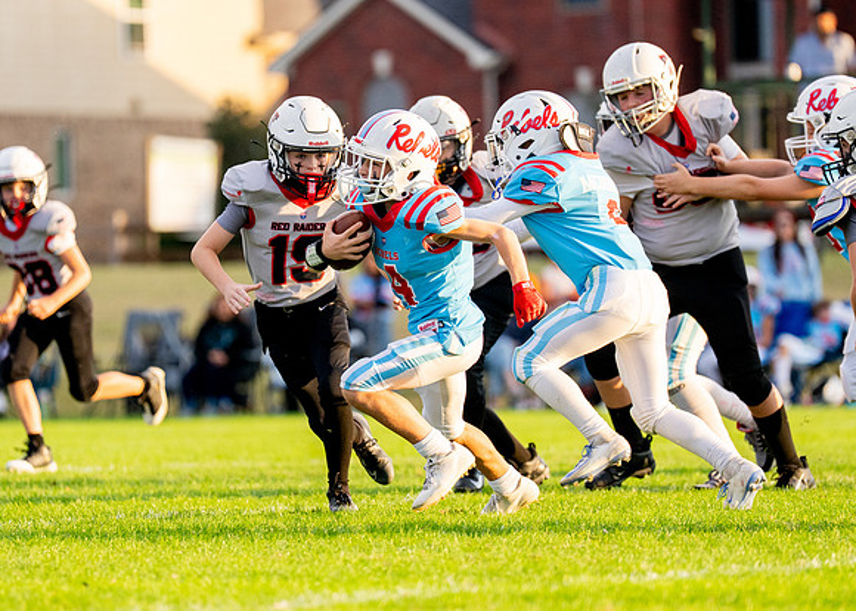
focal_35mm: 329
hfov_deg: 6.1
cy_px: 283
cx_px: 395
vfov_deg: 4.4
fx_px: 8006
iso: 640
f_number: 2.8
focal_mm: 200
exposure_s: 1/2000
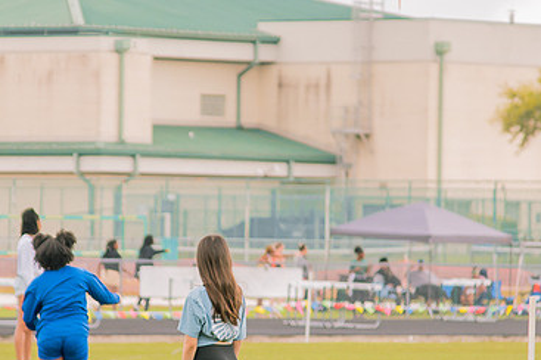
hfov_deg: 5.1
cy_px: 207
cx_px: 237
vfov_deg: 3.4
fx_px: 6051
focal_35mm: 403
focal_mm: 120
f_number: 4
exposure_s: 1/200
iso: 200
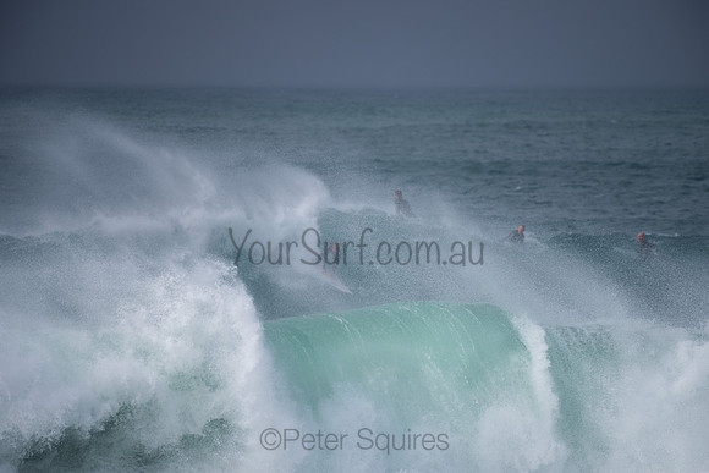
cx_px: 354
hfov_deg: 3.8
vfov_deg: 2.6
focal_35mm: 539
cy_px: 236
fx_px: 10609
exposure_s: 1/1000
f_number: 5.6
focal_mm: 500
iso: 80
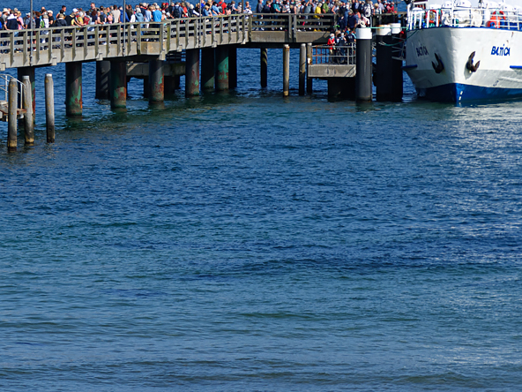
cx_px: 189
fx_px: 3529
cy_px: 105
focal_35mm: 234
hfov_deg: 8.5
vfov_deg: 6.3
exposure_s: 1/2000
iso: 200
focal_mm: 80
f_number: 5.6
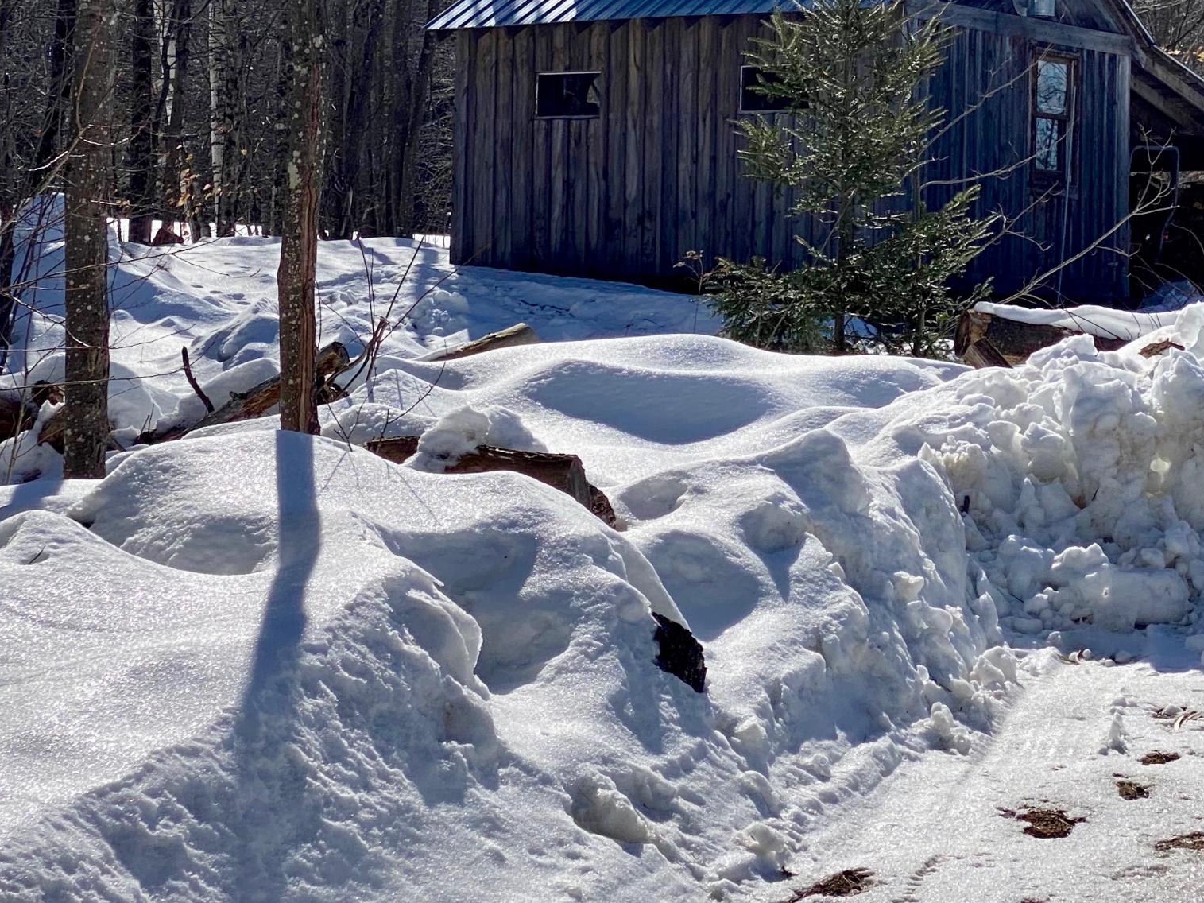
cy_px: 193
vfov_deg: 14.3
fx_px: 3582
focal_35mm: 103
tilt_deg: +3.1
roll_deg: -1.0
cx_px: 892
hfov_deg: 19.0
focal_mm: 6
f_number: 2
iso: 20
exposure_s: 1/3425
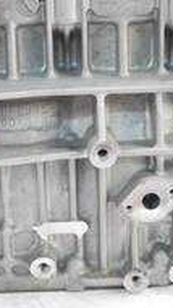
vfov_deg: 31.7
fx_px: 538
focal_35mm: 66
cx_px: 81
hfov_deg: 18.3
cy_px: 110
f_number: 3.5
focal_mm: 12
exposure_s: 1/60
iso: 1000
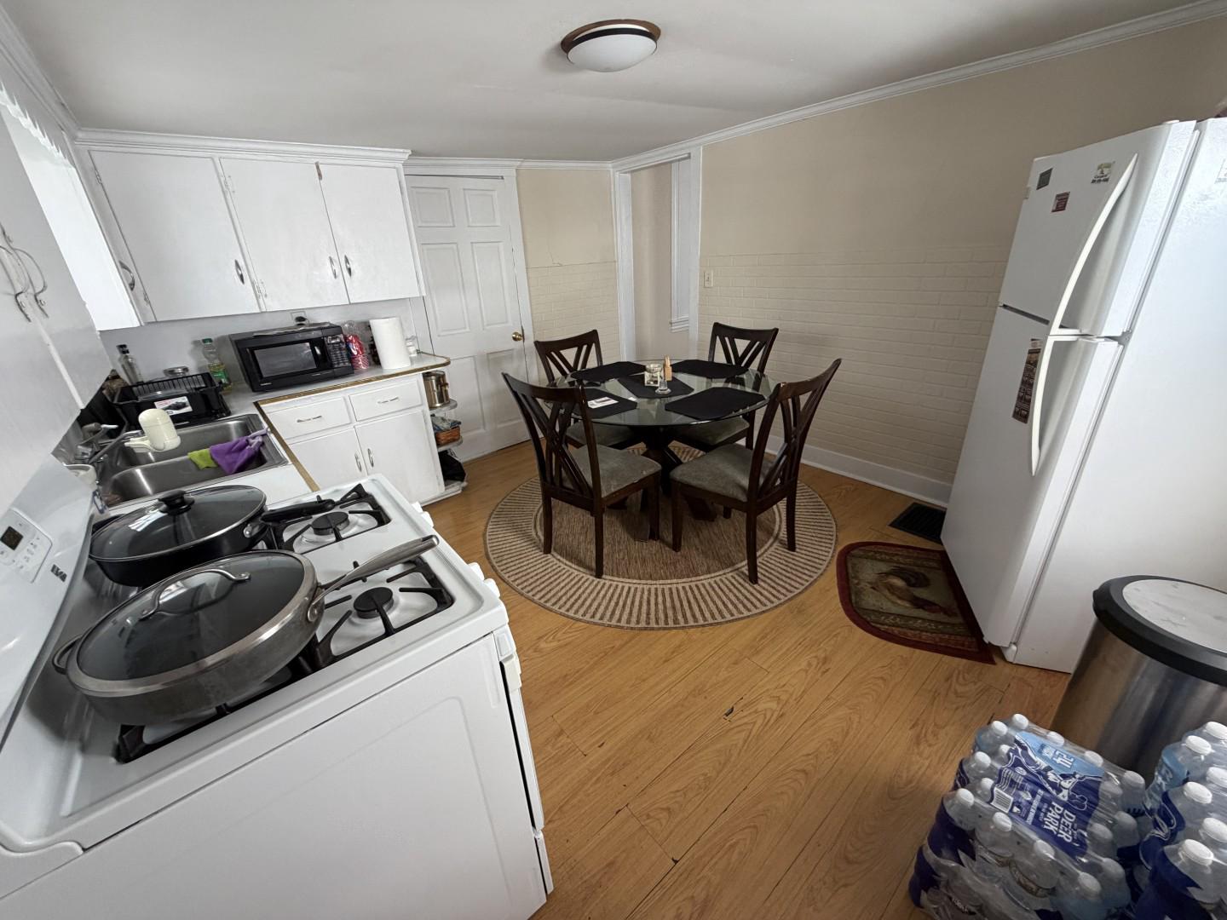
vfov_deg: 85.7
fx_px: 496
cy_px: 460
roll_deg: +3.5
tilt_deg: -23.1
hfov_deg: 102.1
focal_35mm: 14
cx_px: 614
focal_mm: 2.22
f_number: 2.2
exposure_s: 1/121
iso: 320
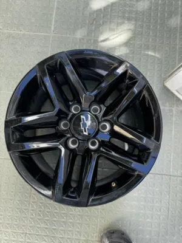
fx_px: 168
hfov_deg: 56.8
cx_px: 91
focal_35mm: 24
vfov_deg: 71.6
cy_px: 122
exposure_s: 1/132
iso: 64
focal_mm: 6.86
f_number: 1.78
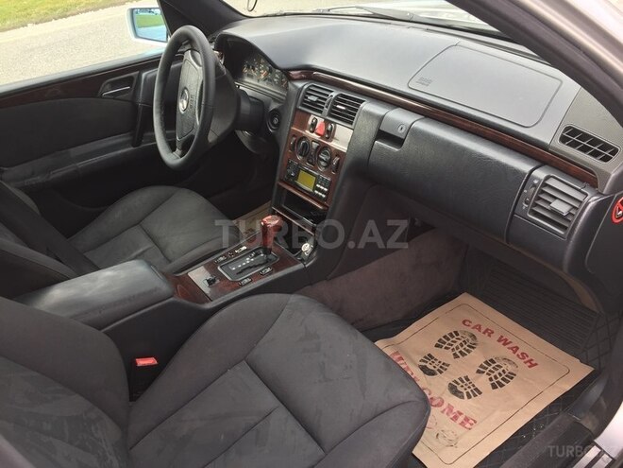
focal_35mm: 29
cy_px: 234
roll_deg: +4.8
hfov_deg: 61.7
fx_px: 522
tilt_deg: -31.4
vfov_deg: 48.2
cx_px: 312
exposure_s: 1/100
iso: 32
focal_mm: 4.15
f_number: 2.2
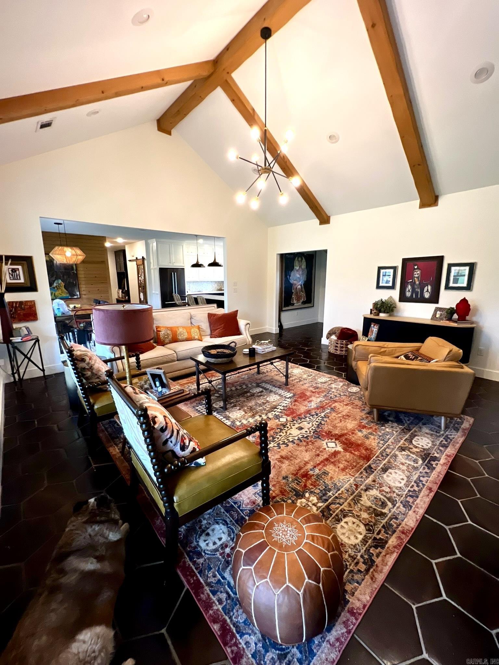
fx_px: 250
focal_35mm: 13
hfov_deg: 89.9
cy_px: 332
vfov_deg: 106.2
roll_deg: +0.5
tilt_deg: -11.1
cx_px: 250
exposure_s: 1/60
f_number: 1.8
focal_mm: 1.57
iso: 400
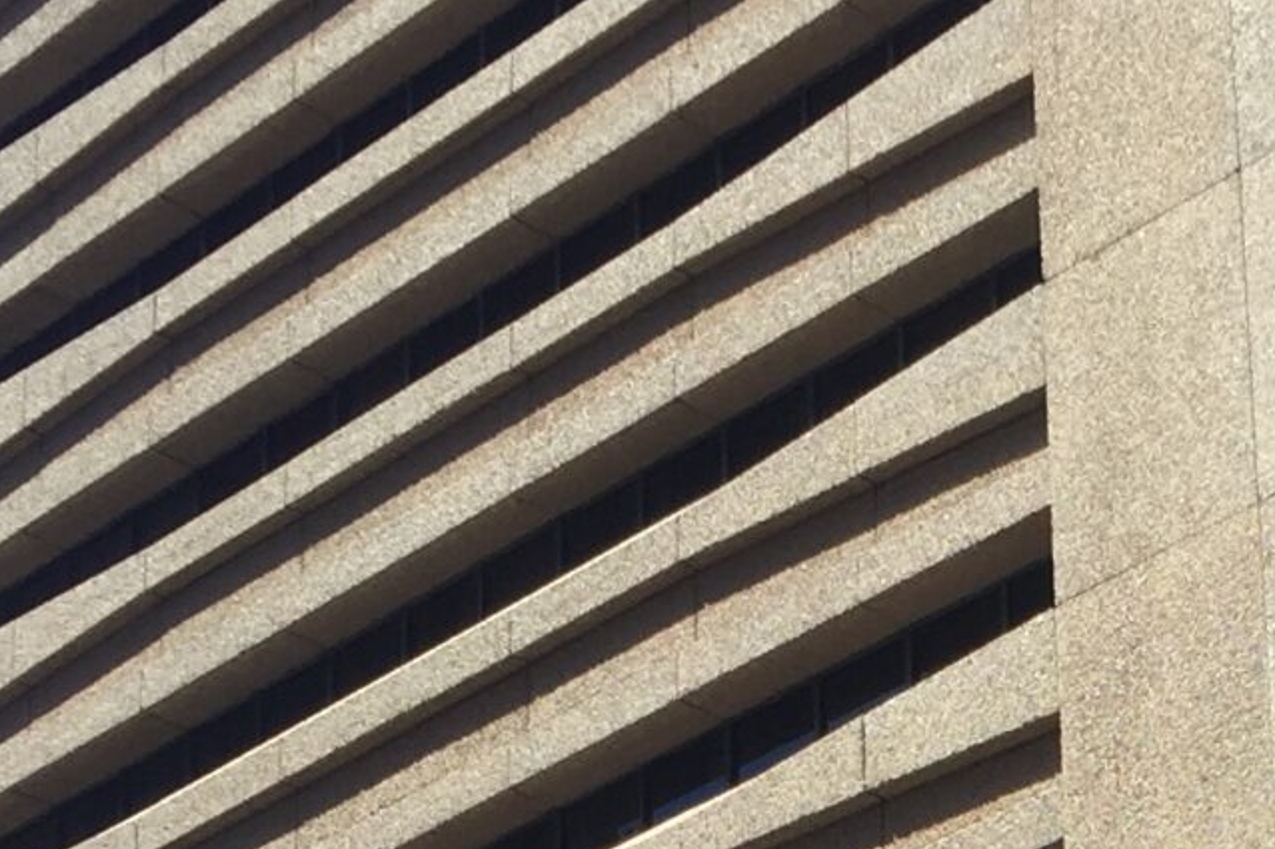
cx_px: 1389
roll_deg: +3.4
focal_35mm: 121
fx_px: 4284
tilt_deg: +19.2
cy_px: 1420
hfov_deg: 16.4
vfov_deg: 10.7
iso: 32
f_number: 2.2
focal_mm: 4.15
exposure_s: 1/694
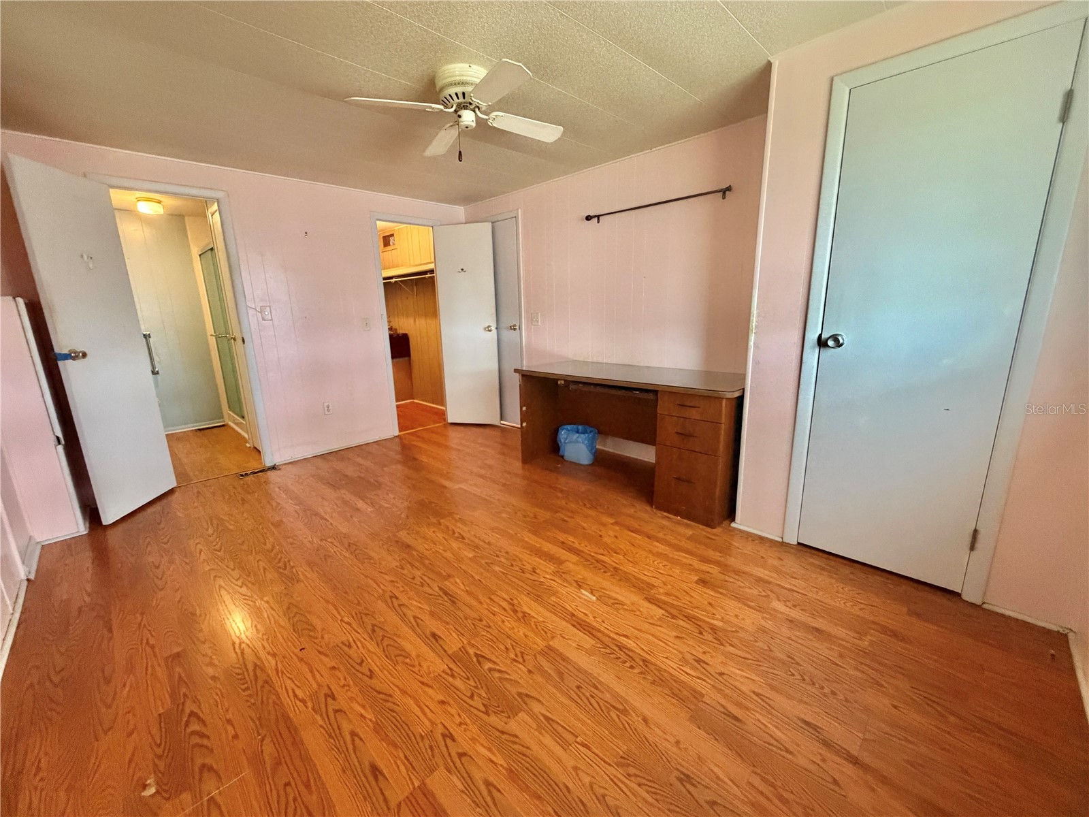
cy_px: 408
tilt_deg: -13.1
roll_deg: +1.0
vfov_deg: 85.7
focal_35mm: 14
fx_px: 440
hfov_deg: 102.1
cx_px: 544
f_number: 2.2
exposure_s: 1/60
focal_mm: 2.22
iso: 500
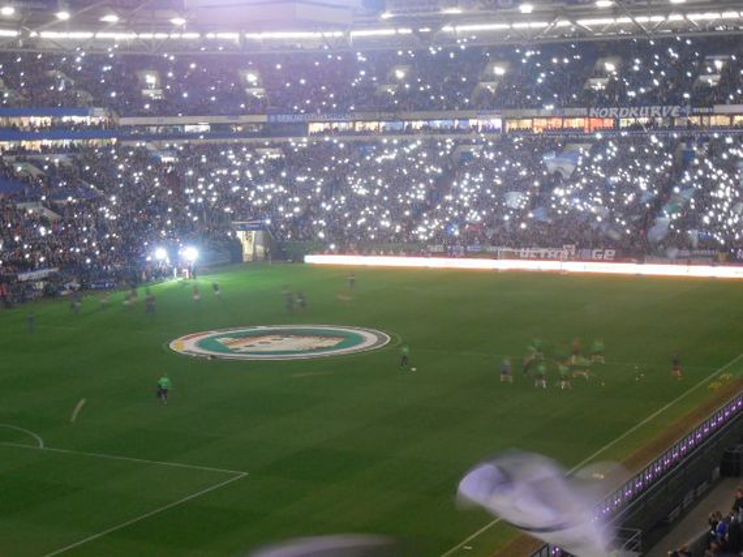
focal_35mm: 61
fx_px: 1309
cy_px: 278
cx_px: 372
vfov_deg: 24.0
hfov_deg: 31.7
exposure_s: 1/3
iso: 800
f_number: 4.3
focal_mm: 11
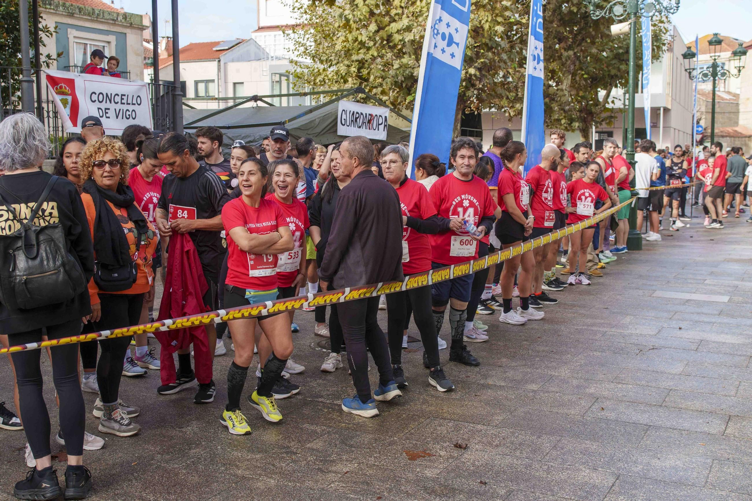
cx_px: 376
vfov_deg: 31.9
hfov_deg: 46.4
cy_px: 250
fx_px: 877
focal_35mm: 42
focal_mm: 28
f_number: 3.5
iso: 125
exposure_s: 1/400
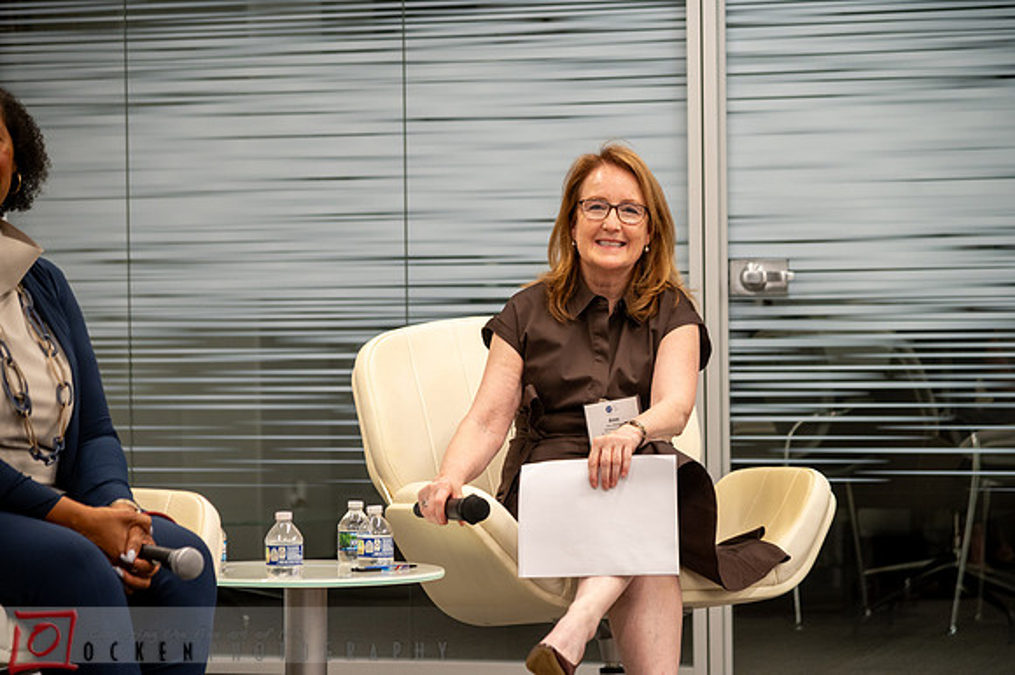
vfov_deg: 11.4
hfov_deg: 17.1
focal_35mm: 120
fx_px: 3381
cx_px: 508
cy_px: 338
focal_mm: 120
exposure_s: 1/100
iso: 1600
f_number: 4
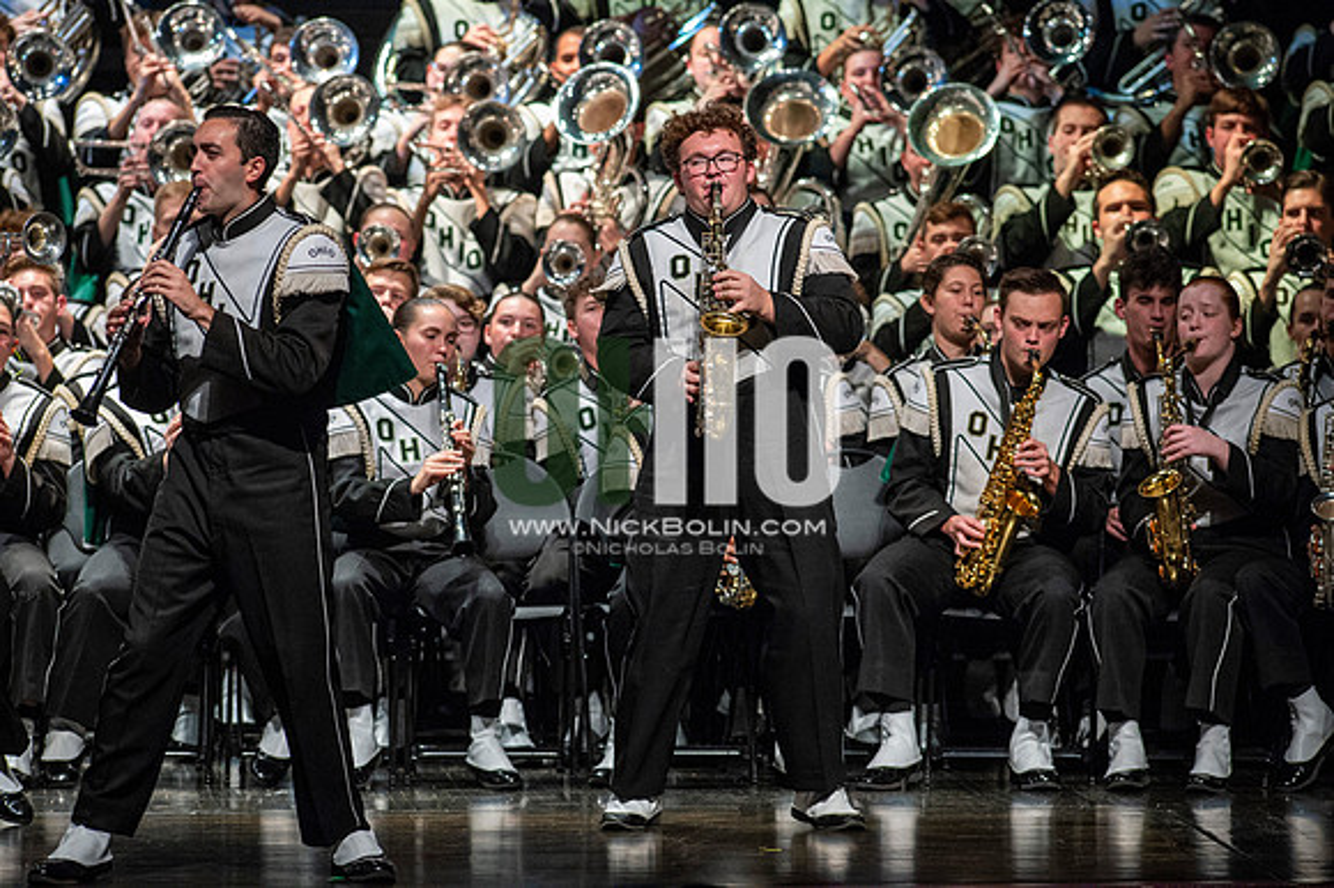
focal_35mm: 300
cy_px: 444
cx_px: 667
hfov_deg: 6.9
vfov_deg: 4.6
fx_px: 11110
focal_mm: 300
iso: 5000
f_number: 5.6
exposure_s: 1/400
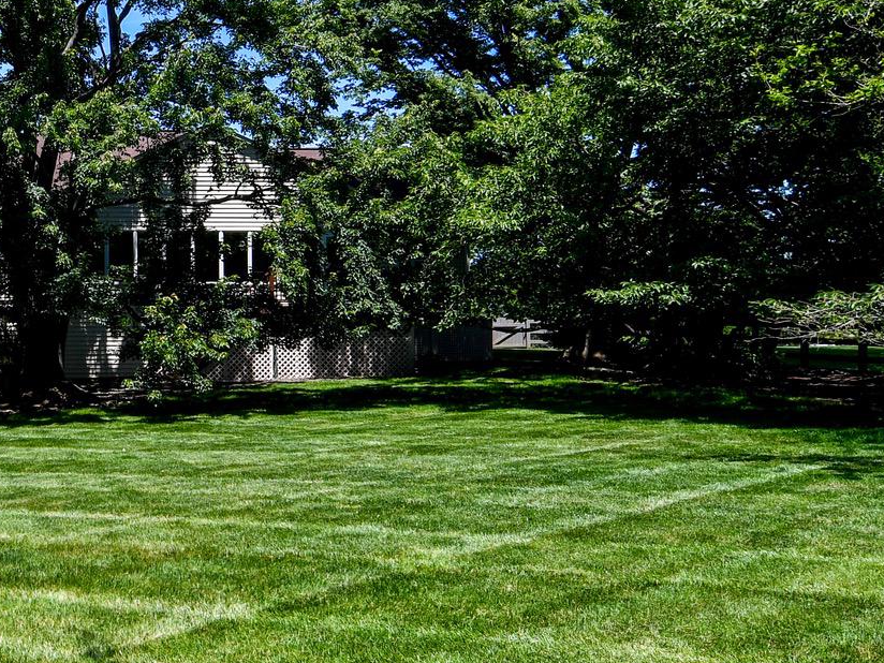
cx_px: 36
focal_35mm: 43
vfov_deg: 33.5
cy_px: 254
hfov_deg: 39.6
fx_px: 1098
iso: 100
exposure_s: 1/250
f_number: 8
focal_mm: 12
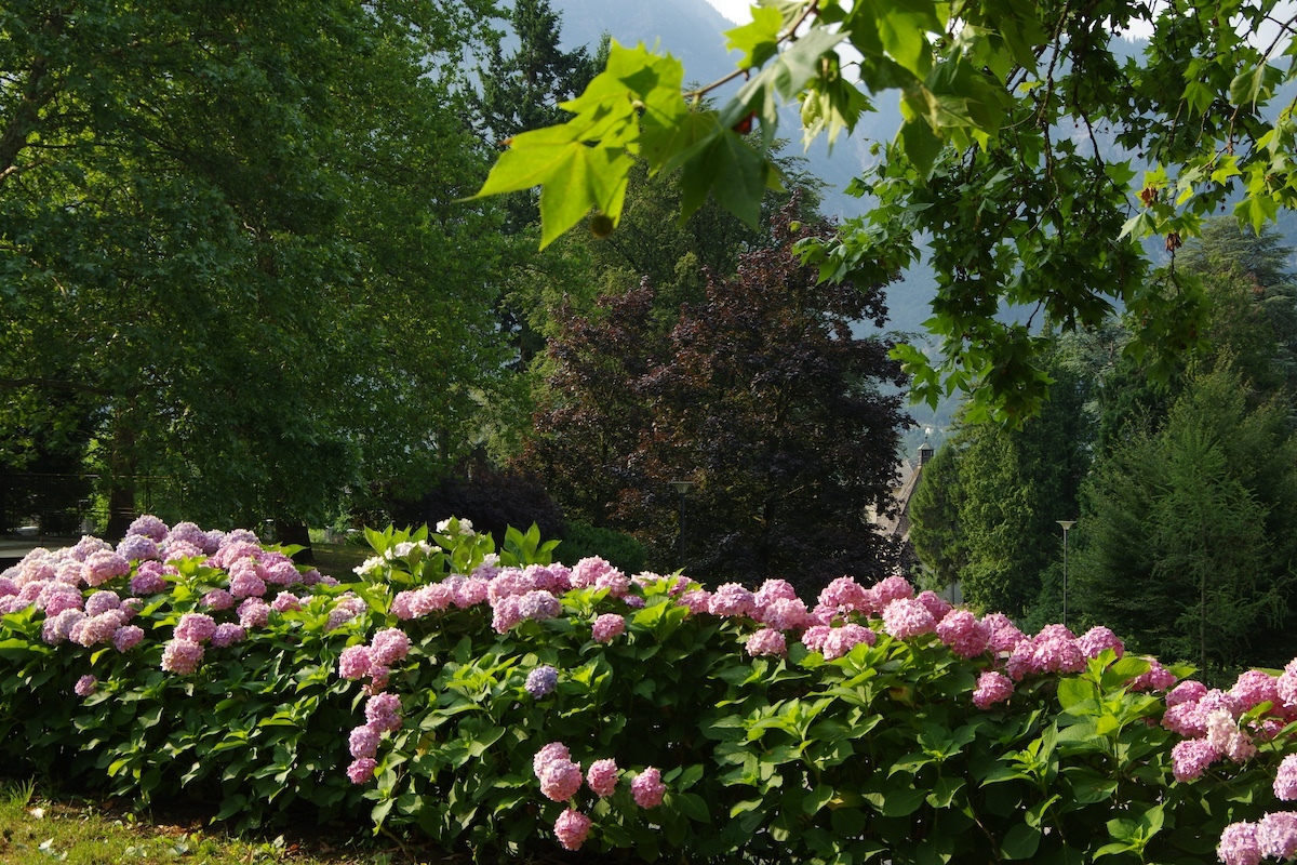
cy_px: 432
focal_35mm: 46
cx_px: 648
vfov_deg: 29.2
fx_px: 1657
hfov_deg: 42.7
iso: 200
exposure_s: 1/60
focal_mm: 31
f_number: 8
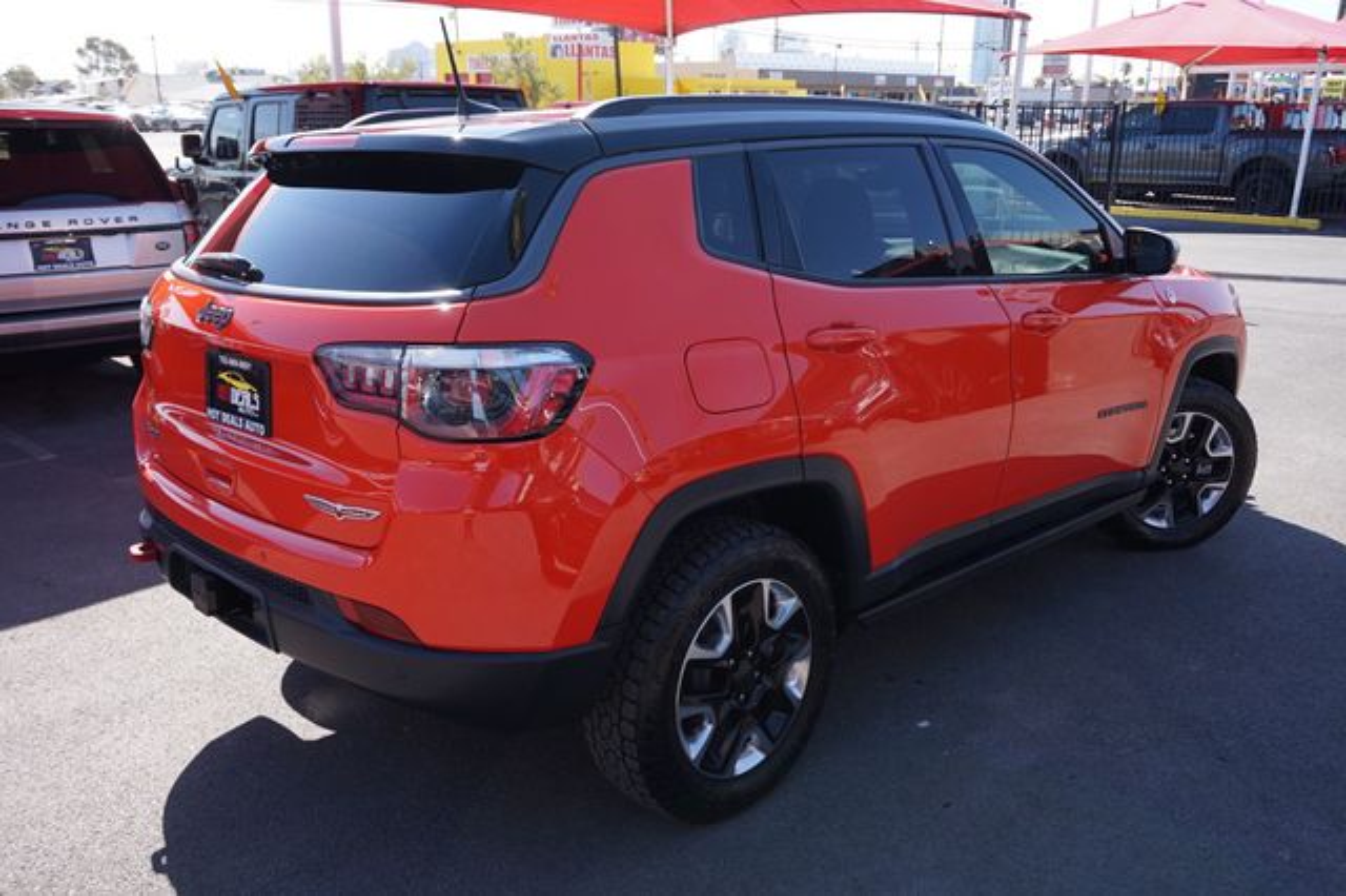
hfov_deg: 62.0
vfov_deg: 43.6
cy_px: 448
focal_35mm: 30
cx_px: 673
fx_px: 1121
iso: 100
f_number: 5
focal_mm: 20
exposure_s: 1/200
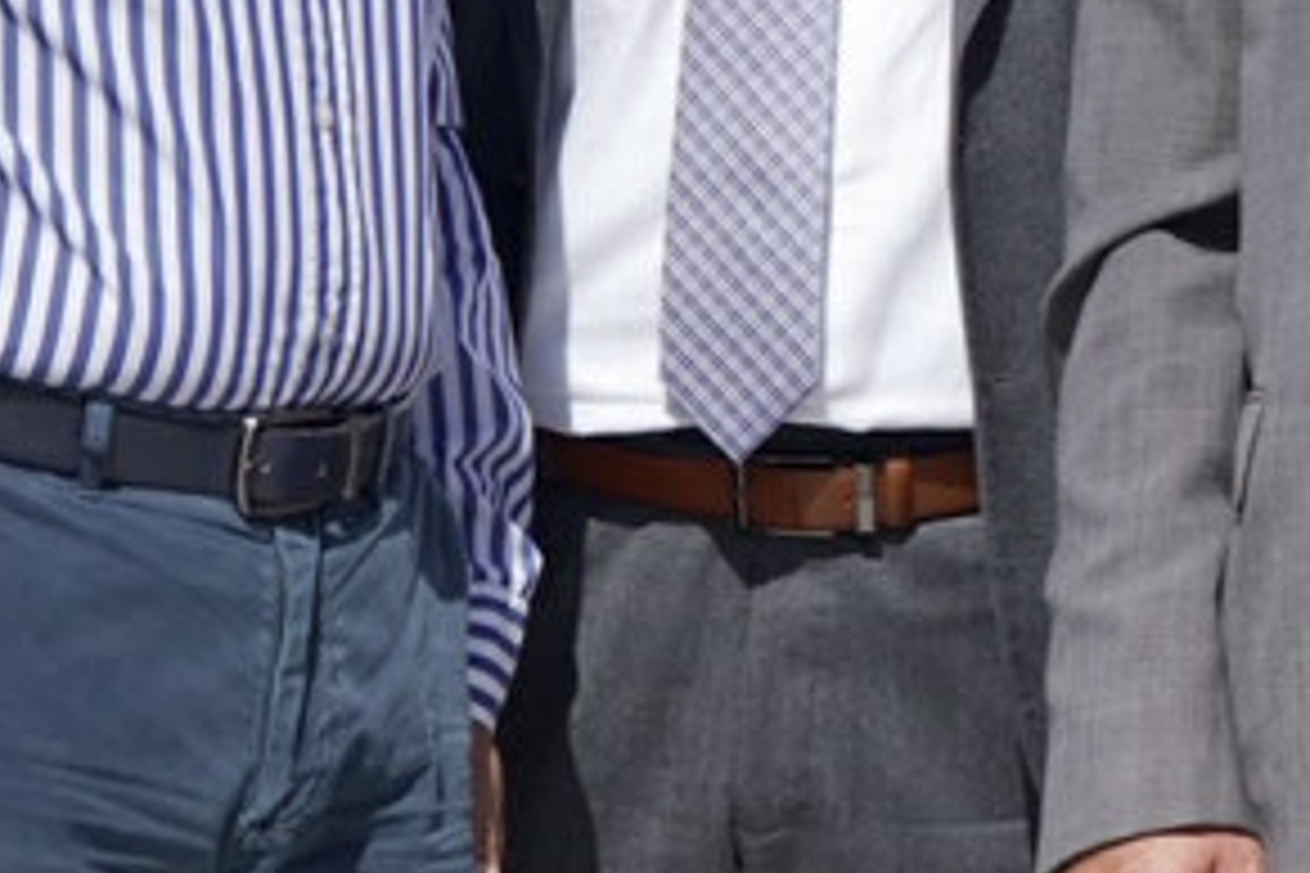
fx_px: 10398
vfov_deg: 4.8
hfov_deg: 7.0
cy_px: 243
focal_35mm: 286
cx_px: 2363
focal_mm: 51.5
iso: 100
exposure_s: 1/100
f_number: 2.8
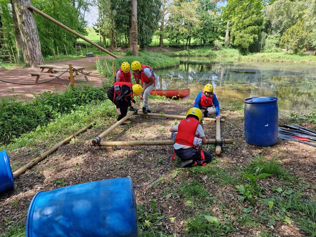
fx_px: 210
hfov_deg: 73.9
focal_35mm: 23
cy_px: 118
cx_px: 158
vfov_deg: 58.9
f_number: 1.8
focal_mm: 6.4
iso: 50
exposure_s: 1/180
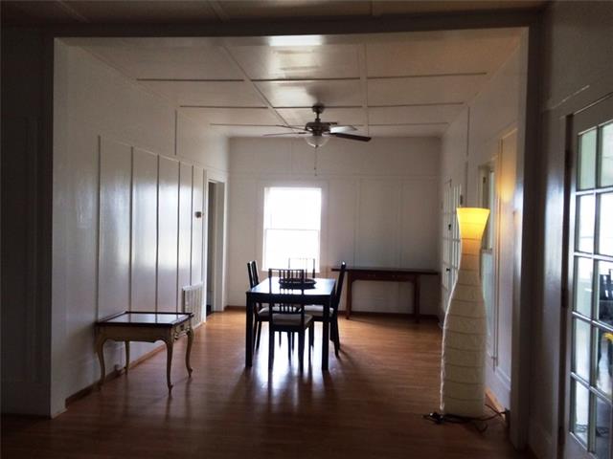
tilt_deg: -0.3
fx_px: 514
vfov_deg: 48.2
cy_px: 230
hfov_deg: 61.7
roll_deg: -0.5
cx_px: 306
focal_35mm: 29
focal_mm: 4.15
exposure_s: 1/30
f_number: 2.2
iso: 125
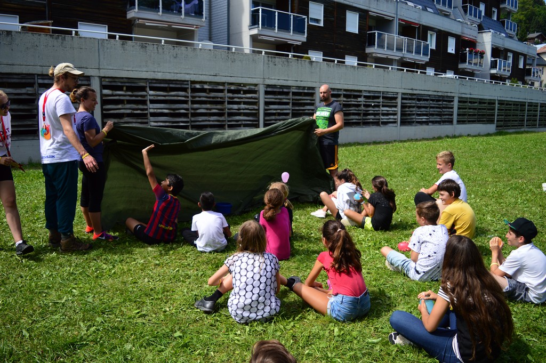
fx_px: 409
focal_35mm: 27
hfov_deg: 67.4
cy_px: 182
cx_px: 273
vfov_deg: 47.9
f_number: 3.5
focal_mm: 18
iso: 100
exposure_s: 1/640
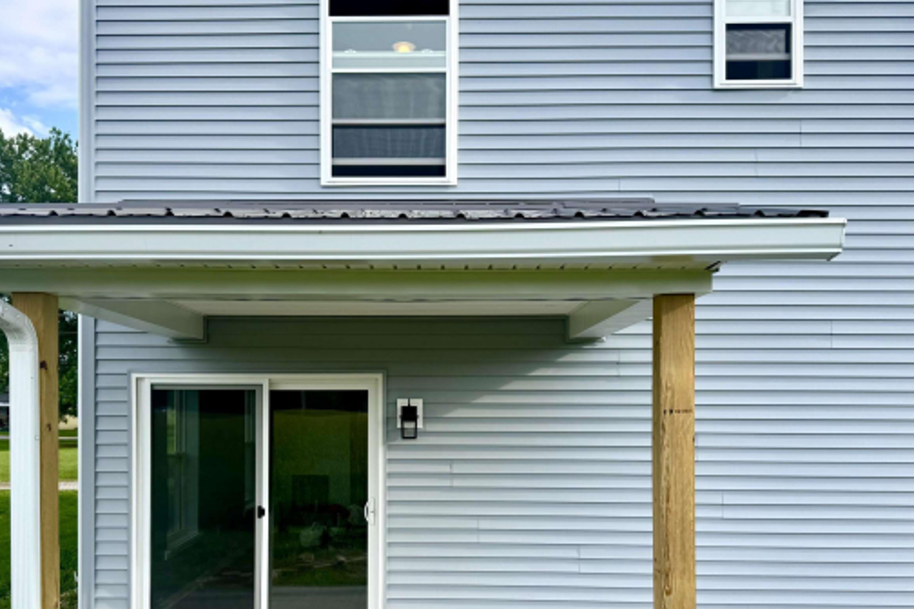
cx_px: 423
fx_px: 838
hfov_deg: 57.2
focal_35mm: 33
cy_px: 410
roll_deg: -0.5
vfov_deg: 39.5
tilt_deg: -2.1
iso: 80
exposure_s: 1/1818
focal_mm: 6.76
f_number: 1.78
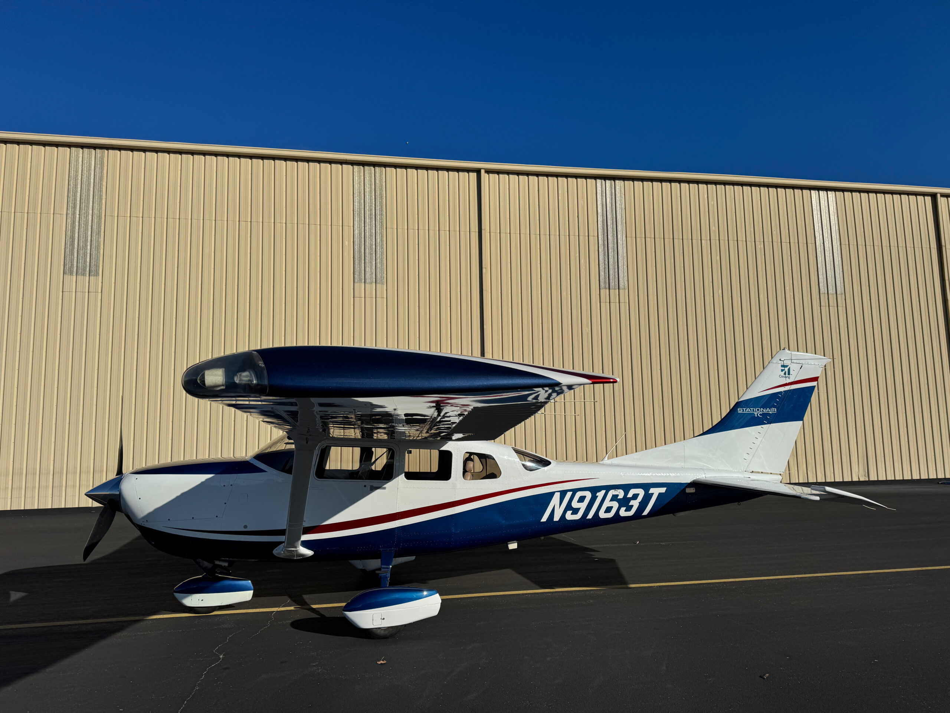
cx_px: 475
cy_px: 356
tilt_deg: +6.2
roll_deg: +0.9
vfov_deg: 56.8
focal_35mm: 24
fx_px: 659
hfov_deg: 71.6
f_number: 1.78
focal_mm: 6.76
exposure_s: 1/12346
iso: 80
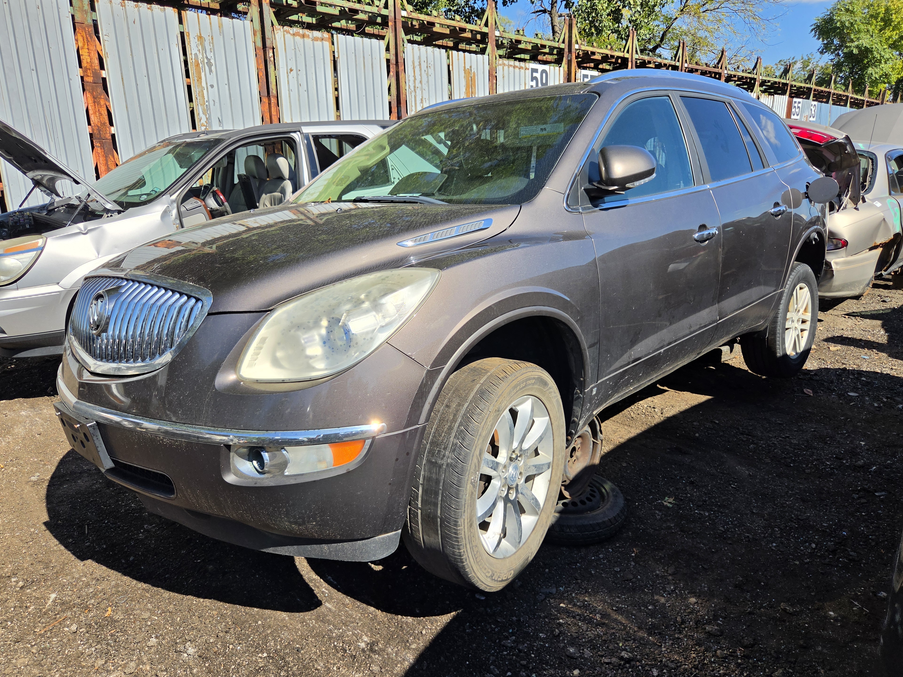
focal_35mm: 24
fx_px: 626
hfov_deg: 71.6
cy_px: 337
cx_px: 452
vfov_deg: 56.8
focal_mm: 5.4
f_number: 1.8
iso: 80
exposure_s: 1/5259
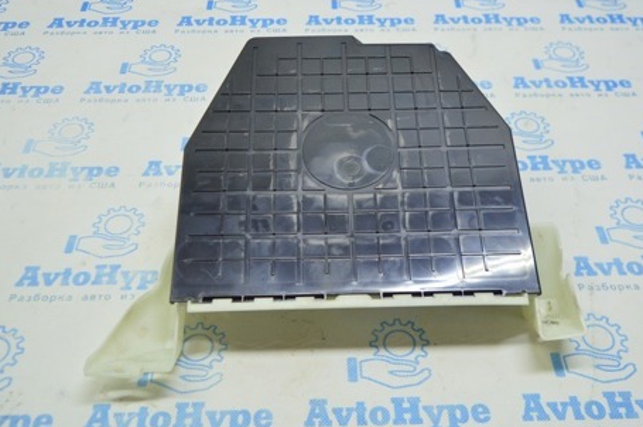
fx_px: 678
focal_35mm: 38
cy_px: 196
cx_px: 321
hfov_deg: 50.8
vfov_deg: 34.9
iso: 400
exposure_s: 1/50
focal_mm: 18
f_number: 3.5
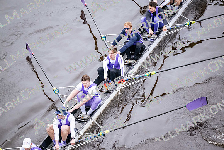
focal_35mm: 200
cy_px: 75
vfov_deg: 6.9
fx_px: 1245
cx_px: 112
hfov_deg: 10.3
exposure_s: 1/2000
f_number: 2.8
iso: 3600
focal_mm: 200
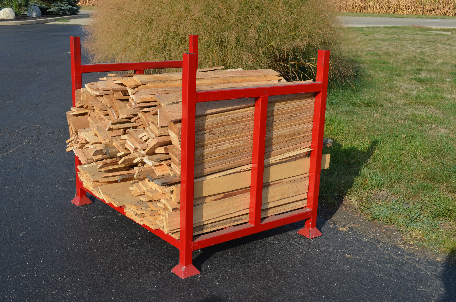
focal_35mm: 45
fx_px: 569
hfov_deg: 43.7
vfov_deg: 29.7
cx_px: 228
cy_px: 151
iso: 110
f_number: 8
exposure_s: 1/250
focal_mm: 30
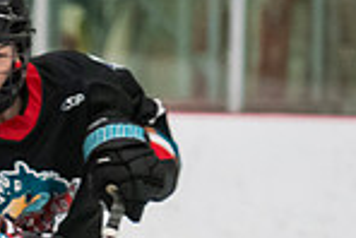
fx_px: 7968
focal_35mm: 805
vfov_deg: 1.7
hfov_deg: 2.5
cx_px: -349
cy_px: 456
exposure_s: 1/640
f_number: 3.2
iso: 2000
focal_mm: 135
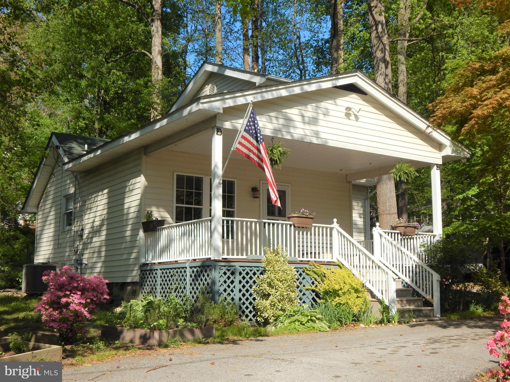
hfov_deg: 43.9
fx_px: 633
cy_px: 191
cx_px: 255
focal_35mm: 43
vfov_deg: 33.6
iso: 125
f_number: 7.1
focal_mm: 7.7
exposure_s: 1/400
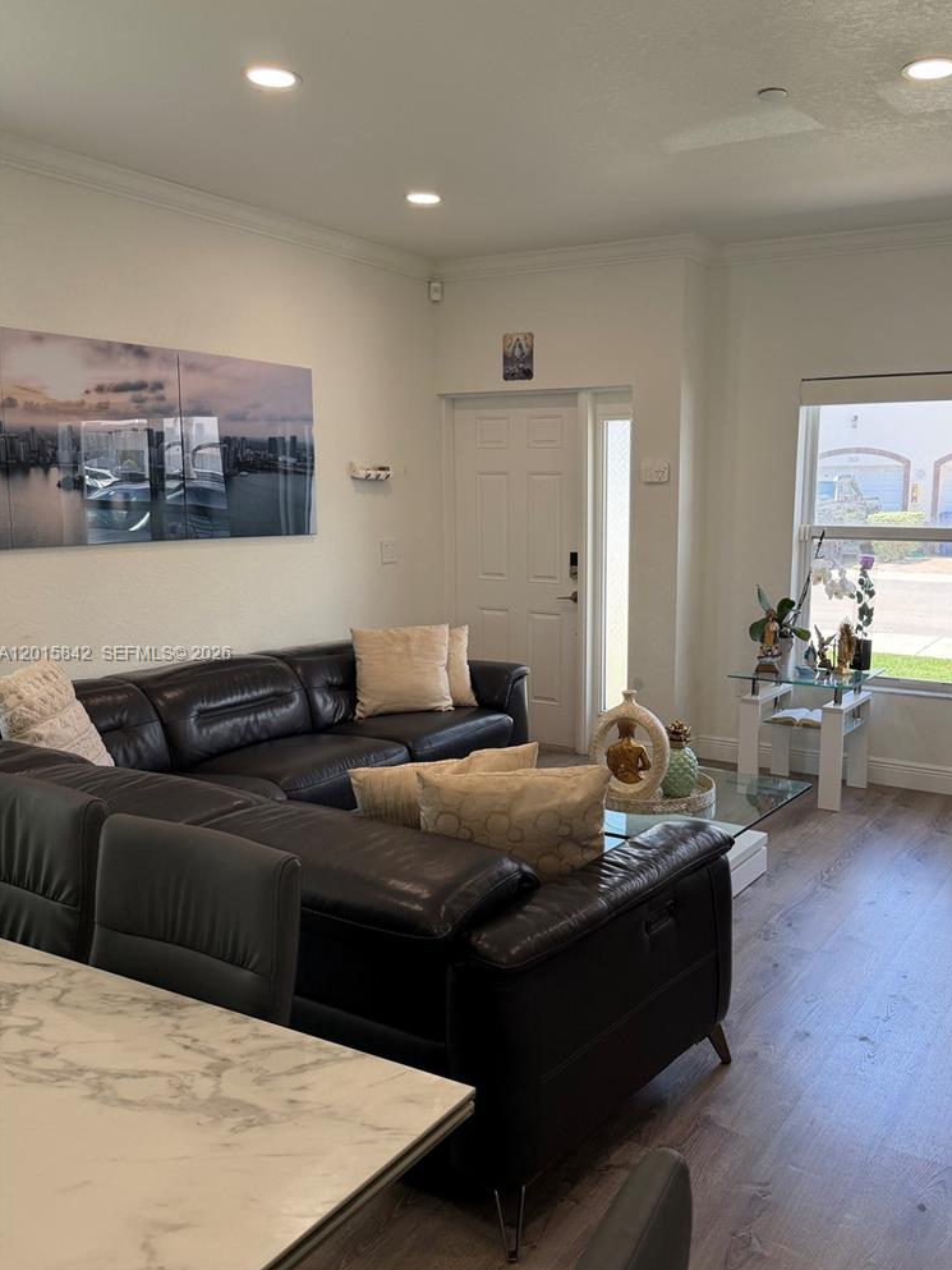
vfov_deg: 61.6
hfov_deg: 48.0
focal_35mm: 29
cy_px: 655
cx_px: 570
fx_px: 1063
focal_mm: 6.76
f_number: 1.78
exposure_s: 1/208
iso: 125
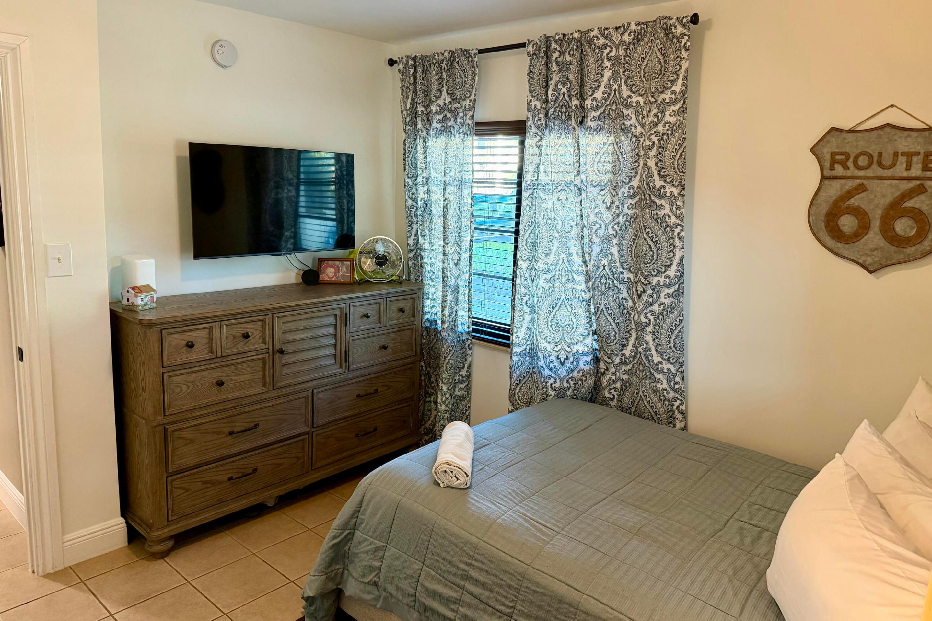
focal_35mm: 25
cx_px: 466
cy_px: 281
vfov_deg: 51.2
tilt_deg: -8.3
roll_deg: -1.4
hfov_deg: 71.5
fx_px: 647
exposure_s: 1/60
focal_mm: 6.76
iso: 320
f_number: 1.78
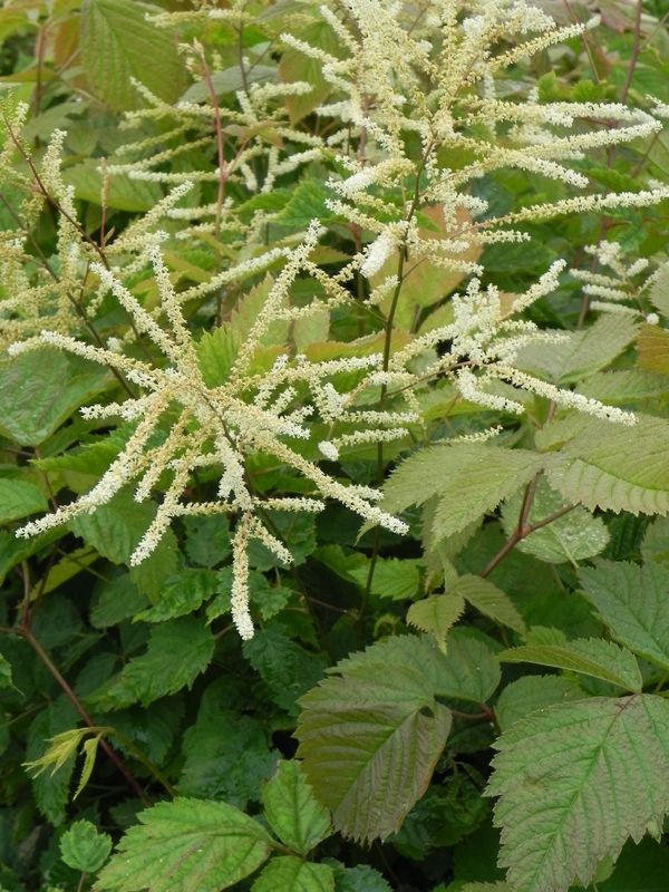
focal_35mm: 85
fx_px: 2190
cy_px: 446
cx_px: 334
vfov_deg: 23.0
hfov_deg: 17.4
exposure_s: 1/125
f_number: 5.6
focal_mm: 15.1
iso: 160
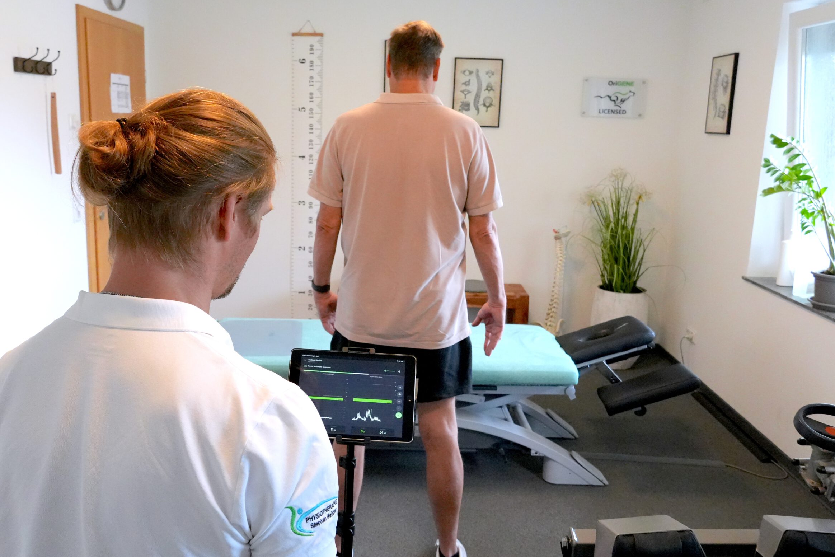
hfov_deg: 57.1
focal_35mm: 33
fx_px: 765
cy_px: 269
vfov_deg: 40.0
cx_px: 379
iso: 4000
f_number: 5.6
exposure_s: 1/250
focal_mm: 20
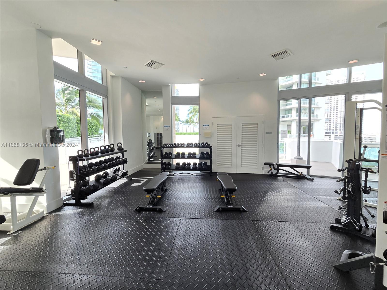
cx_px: 194
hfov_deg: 106.2
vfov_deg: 89.9
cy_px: 145
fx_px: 145
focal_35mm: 13
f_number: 2.2
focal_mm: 2.2
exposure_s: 1/120
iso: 100
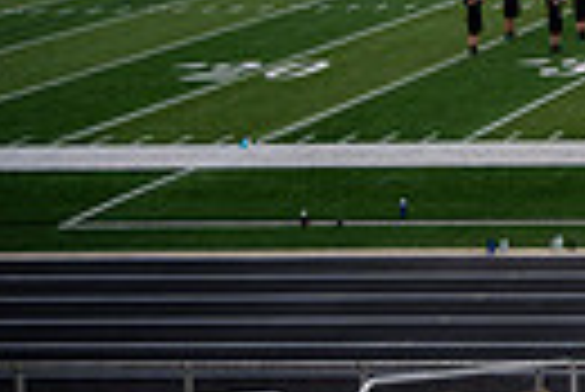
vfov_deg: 11.7
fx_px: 1741
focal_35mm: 107
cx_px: 1292
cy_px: -340
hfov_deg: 14.5
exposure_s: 1/800
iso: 80
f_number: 4
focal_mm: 24
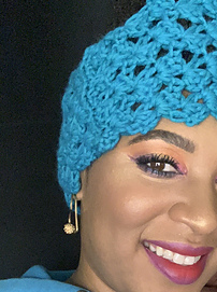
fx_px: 495
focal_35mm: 59
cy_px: 225
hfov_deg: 24.5
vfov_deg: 32.1
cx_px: 157
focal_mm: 2.87
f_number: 2.2
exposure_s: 1/30
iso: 500
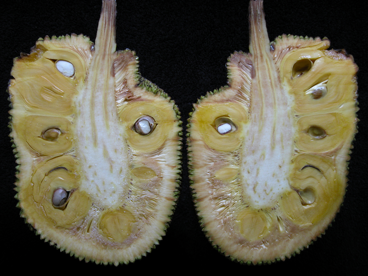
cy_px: 138
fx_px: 744
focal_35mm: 70
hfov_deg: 27.8
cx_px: 184
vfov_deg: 21.0
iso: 100
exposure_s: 1/77.2
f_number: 3.3
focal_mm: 17.8
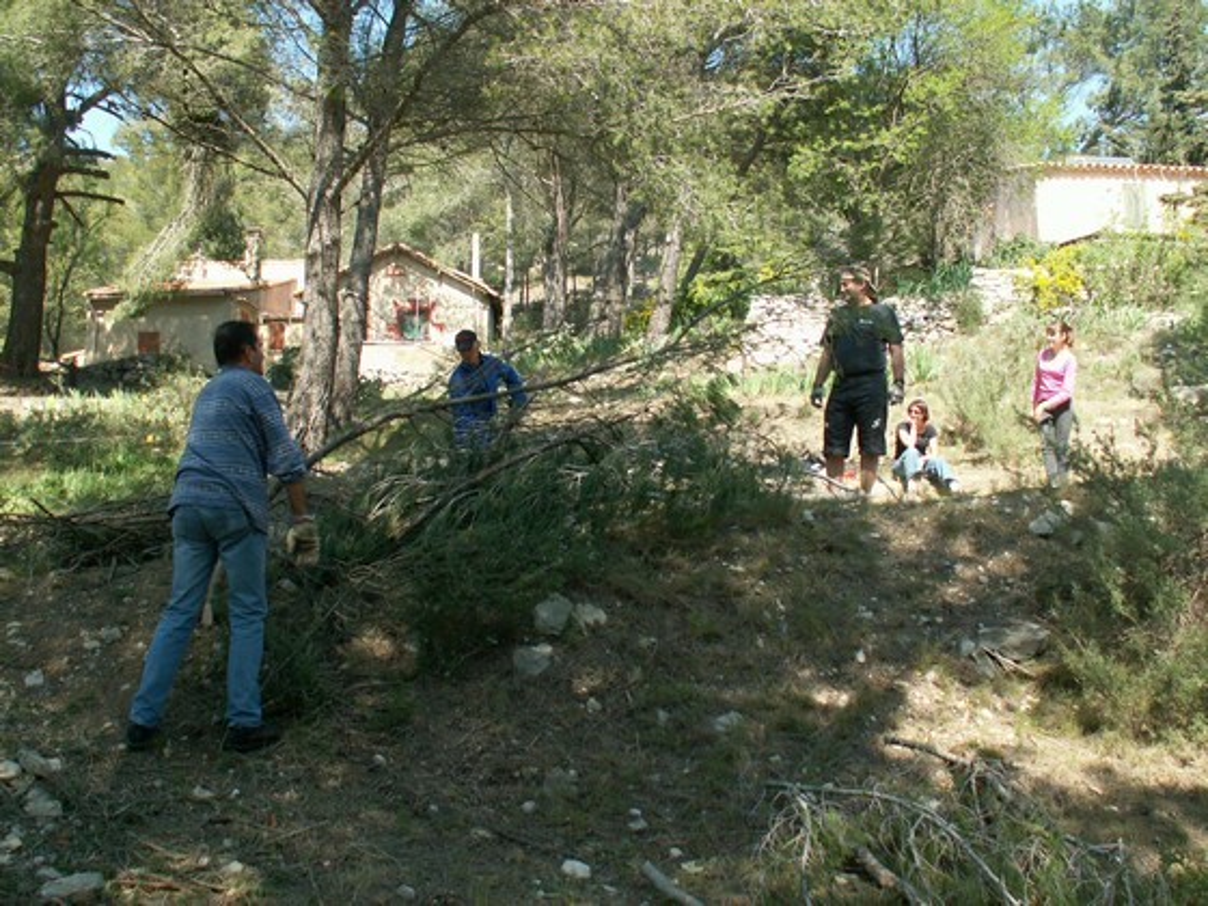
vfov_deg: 40.7
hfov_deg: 52.6
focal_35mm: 35
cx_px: 604
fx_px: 1221
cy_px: 453
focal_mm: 5.86
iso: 50
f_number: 2.8
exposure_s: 1/160
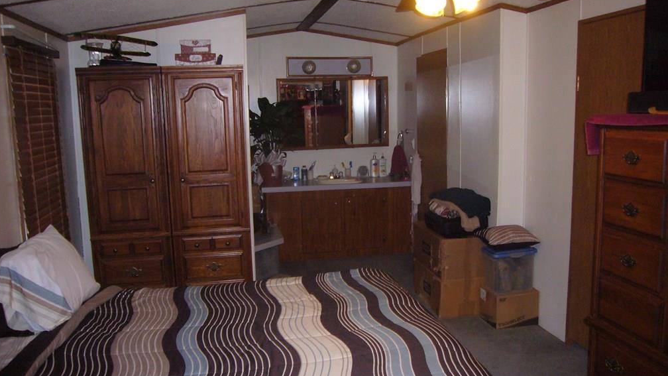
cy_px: 202
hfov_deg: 62.6
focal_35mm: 31
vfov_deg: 37.8
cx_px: 329
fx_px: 549
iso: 200
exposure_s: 1/30
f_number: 2.8
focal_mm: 4.6
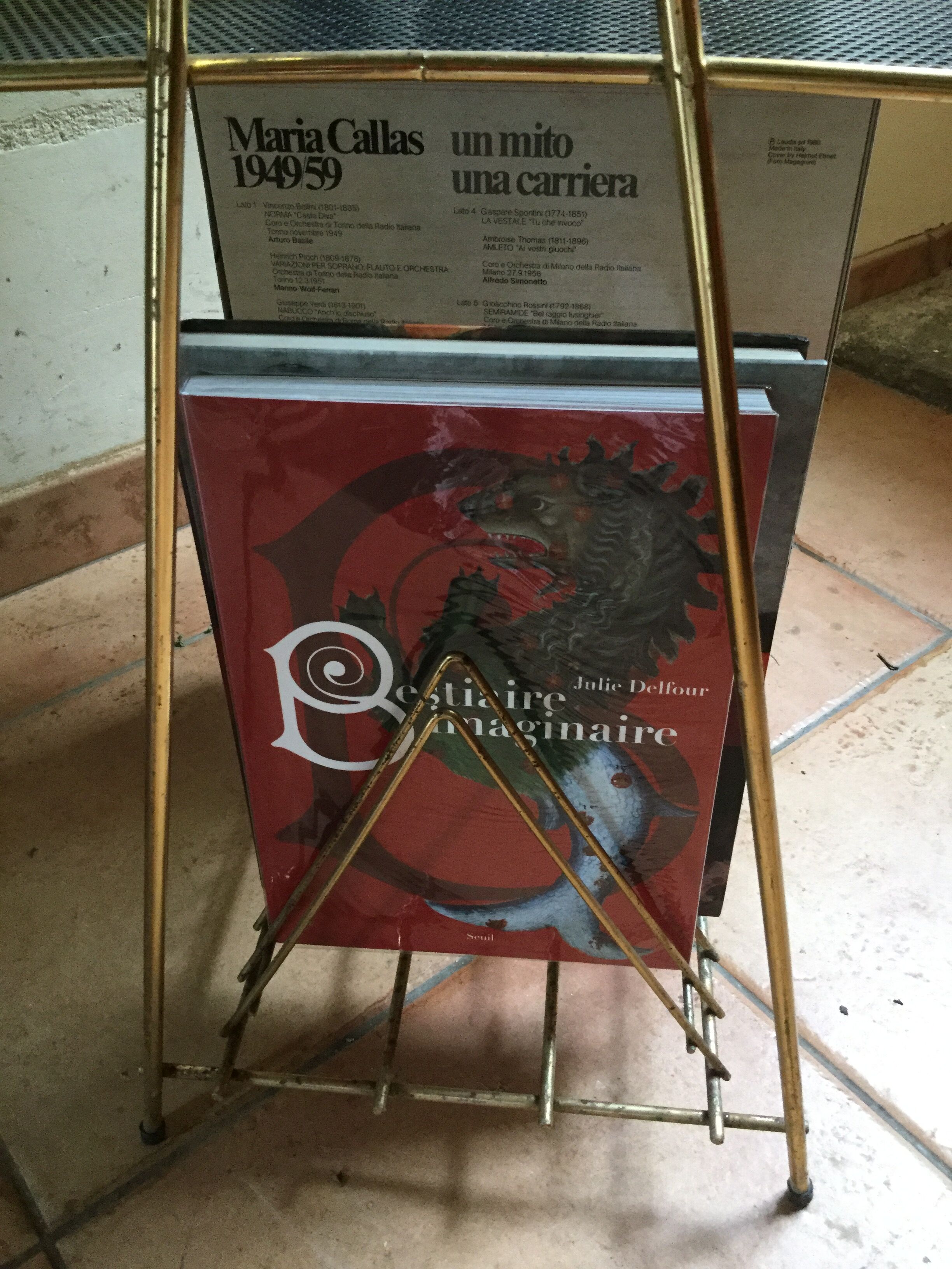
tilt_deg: -41.2
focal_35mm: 31
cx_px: 476
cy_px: 634
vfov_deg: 58.4
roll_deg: -0.2
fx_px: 1137
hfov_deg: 45.4
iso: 200
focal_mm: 3.3
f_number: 2.4
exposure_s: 1/20
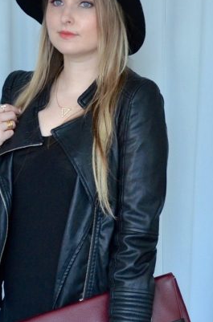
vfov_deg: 12.8
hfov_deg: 8.6
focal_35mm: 159
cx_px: 25
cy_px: 319
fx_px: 1420
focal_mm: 42
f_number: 4.5
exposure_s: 1/125
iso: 1250
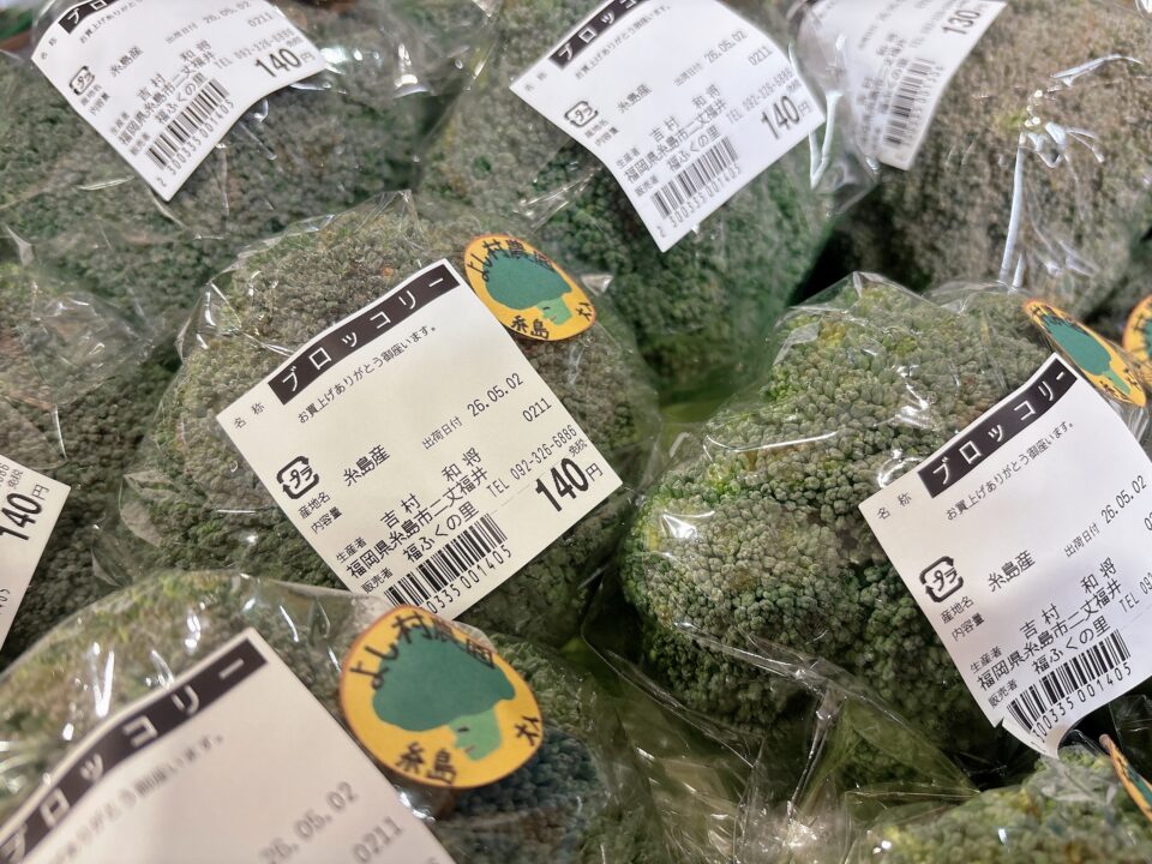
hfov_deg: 67.3
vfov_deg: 53.1
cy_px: 432
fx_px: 865
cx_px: 576
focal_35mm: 26
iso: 100
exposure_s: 1/60
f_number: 1.6
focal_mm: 5.96
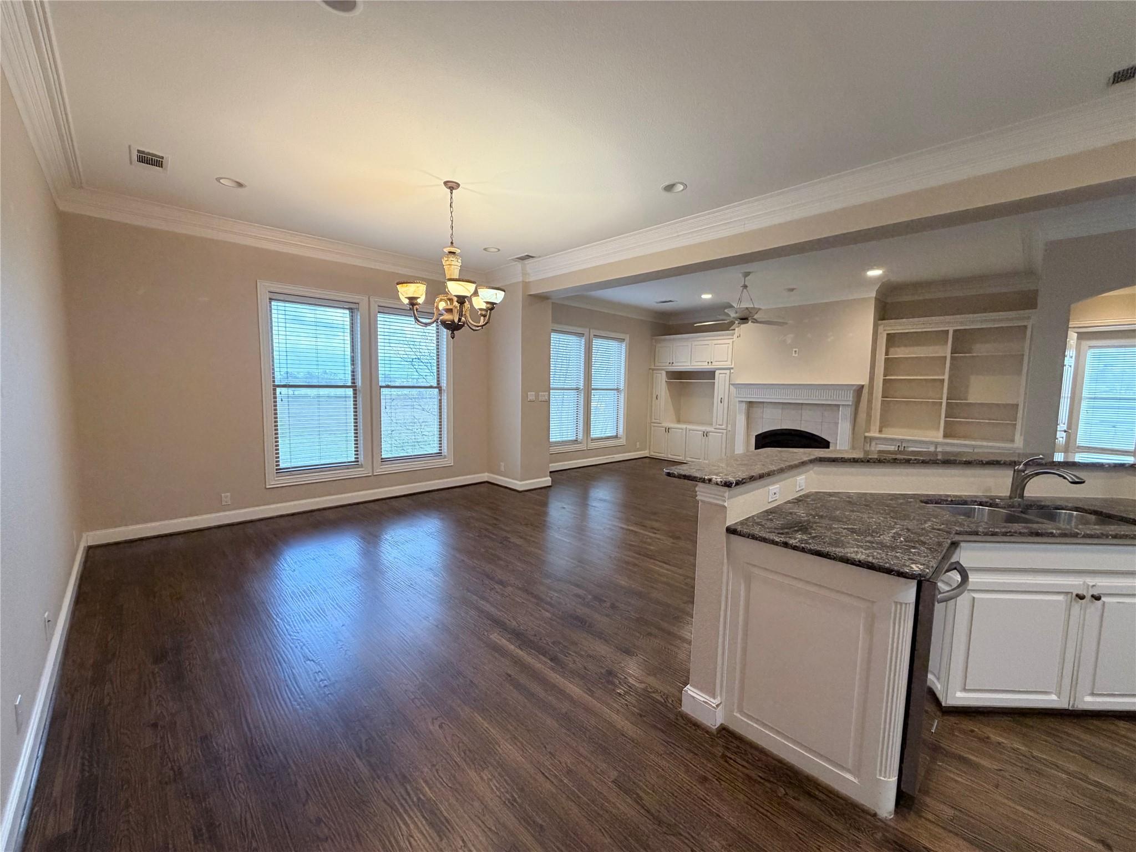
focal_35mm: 14
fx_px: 459
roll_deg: -0.4
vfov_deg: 85.7
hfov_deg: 102.1
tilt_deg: -5.6
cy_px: 426
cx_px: 568
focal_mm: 2.22
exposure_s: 1/60
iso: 250
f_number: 2.2
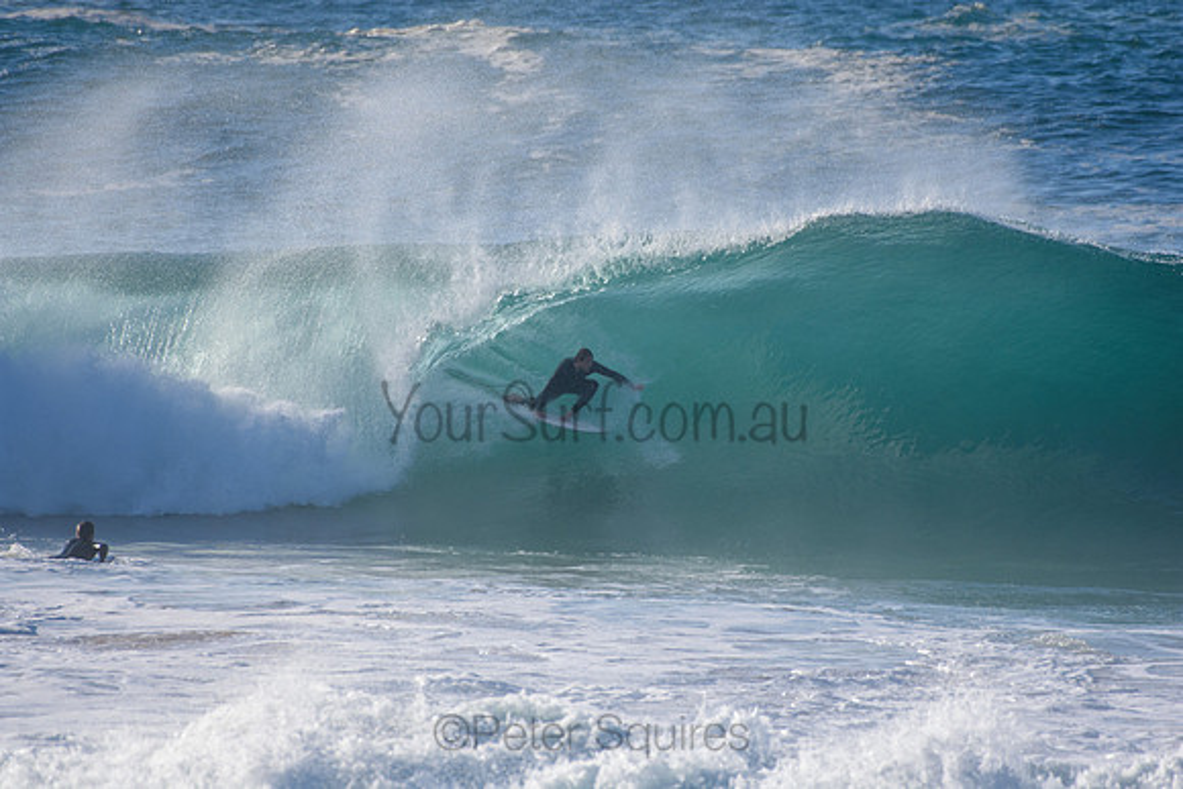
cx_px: 592
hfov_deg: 2.7
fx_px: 24650
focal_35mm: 750
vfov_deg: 1.8
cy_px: 394
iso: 360
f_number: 5.6
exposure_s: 1/2000
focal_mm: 500
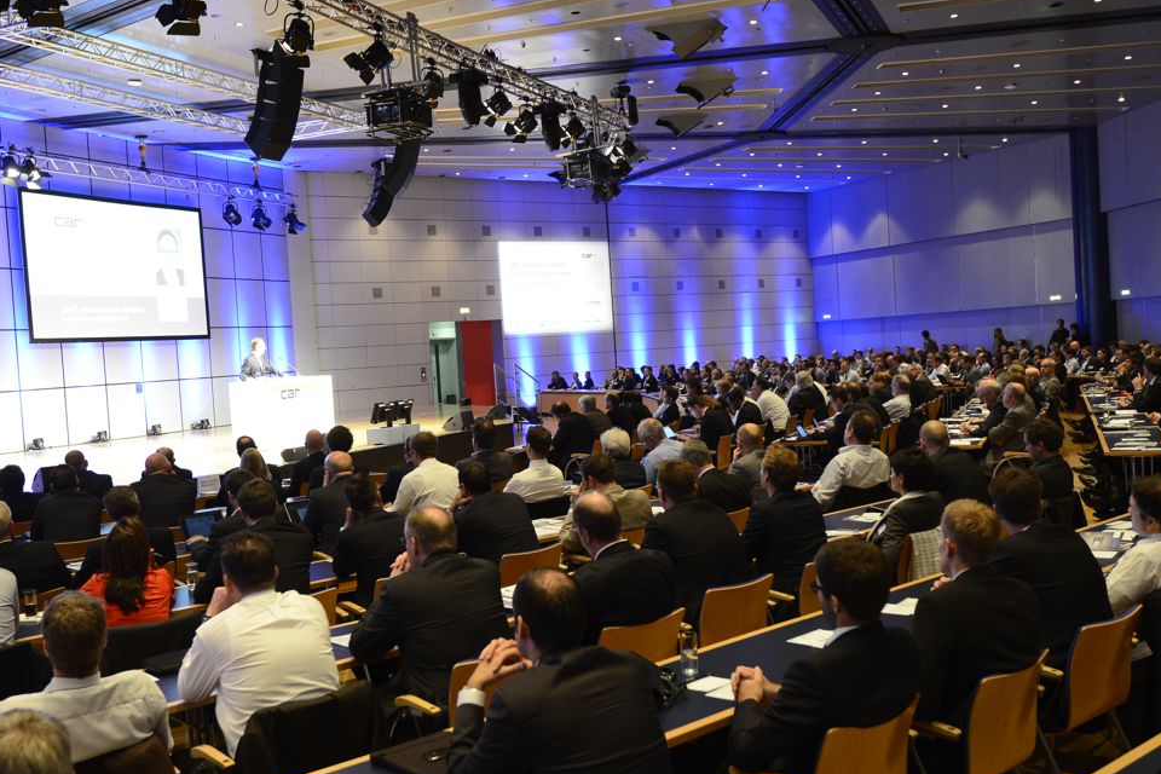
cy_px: 411
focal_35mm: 36
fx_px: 1161
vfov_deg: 36.9
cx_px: 551
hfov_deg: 53.1
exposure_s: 1/25
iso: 2000
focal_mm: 27
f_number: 4
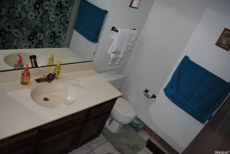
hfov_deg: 67.3
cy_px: 77
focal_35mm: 27
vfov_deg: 48.0
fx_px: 173
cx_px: 115
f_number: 3.5
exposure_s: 1/60
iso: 200
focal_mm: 18
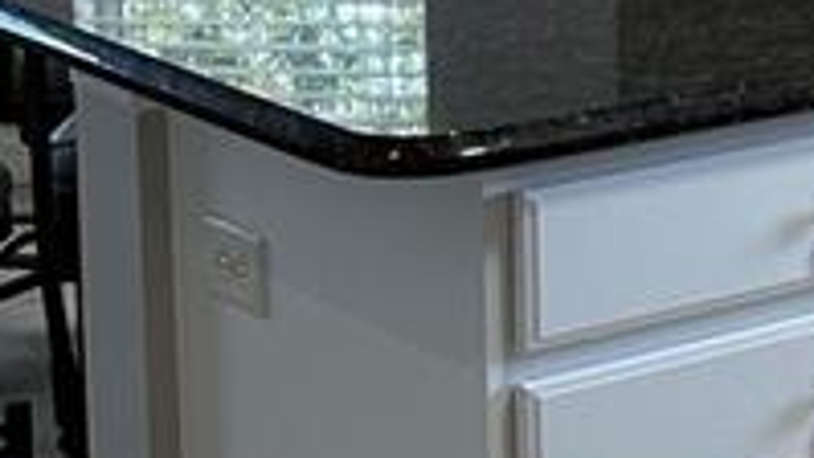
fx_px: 3411
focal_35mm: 158
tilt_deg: -5.8
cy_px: -303
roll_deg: -1.3
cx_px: 1800
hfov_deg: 11.7
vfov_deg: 7.5
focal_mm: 6.86
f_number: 1.78
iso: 100
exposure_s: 1/165
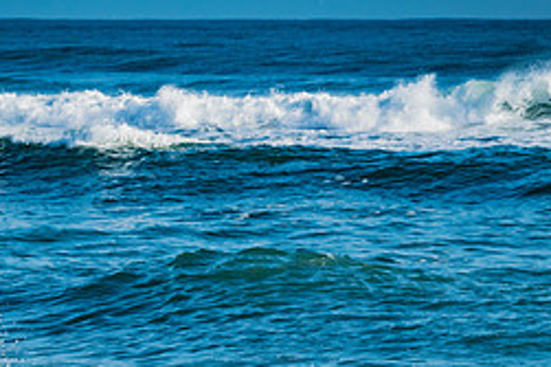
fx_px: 5644
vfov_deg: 3.7
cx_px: 211
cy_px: 401
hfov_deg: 5.6
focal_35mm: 369
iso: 200
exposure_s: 1/1000
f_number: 8
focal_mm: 100
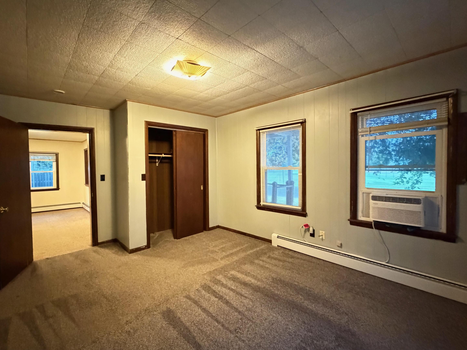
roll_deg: -2.0
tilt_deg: -1.2
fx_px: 202
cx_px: 226
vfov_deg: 81.7
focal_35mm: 15
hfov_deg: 98.1
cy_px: 172
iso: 2500
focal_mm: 2.22
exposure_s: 1/15
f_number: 2.2
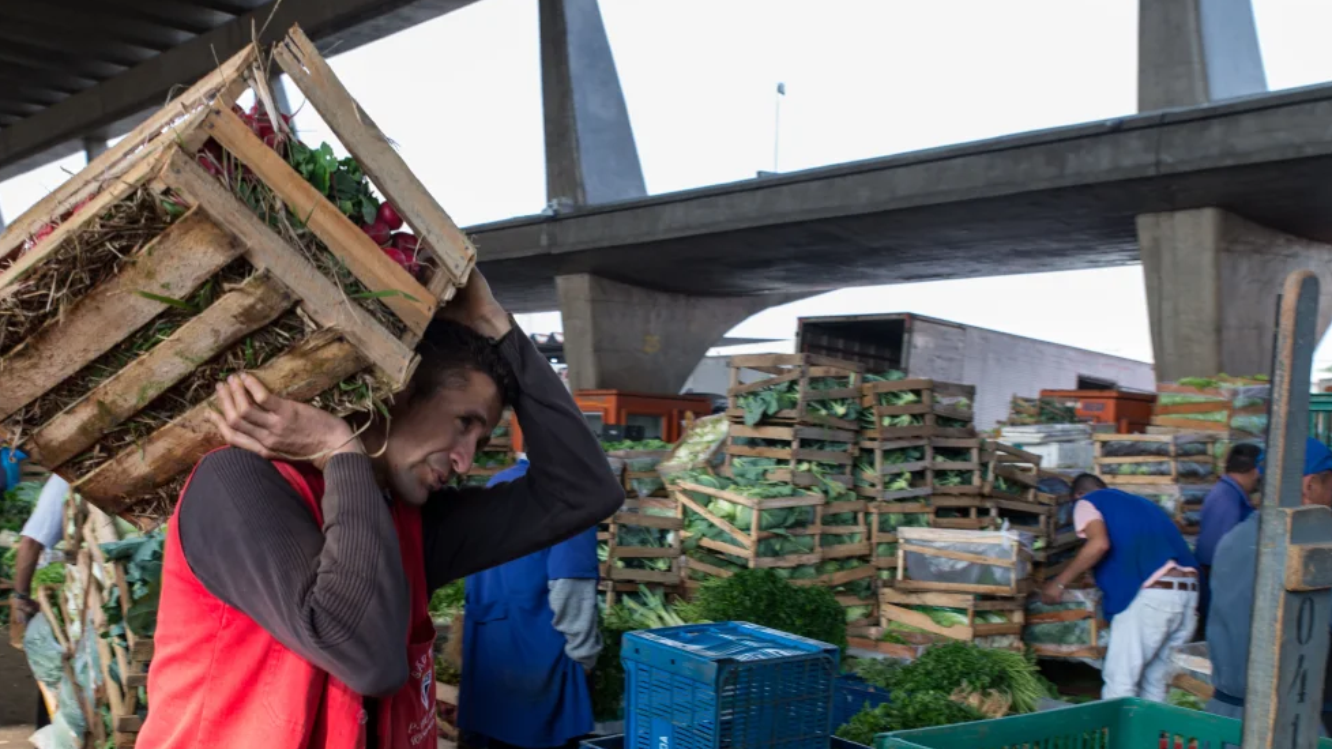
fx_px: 1589
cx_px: 530
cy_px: 464
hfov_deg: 45.2
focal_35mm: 45
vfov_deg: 26.4
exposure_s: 1/250
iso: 400
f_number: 5.6
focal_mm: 35
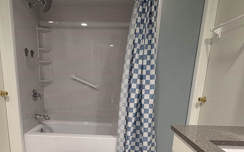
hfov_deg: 64.1
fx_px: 193
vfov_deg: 41.1
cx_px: 98
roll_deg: -1.0
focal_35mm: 29
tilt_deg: -14.3
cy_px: 125
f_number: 2.2
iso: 320
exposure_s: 1/60
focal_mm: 2.22
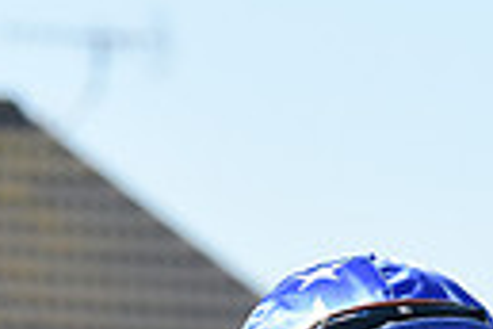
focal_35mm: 547
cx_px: 474
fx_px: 7490
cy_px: 733
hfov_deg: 3.8
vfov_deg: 2.5
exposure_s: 1/1250
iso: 400
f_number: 5.6
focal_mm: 122
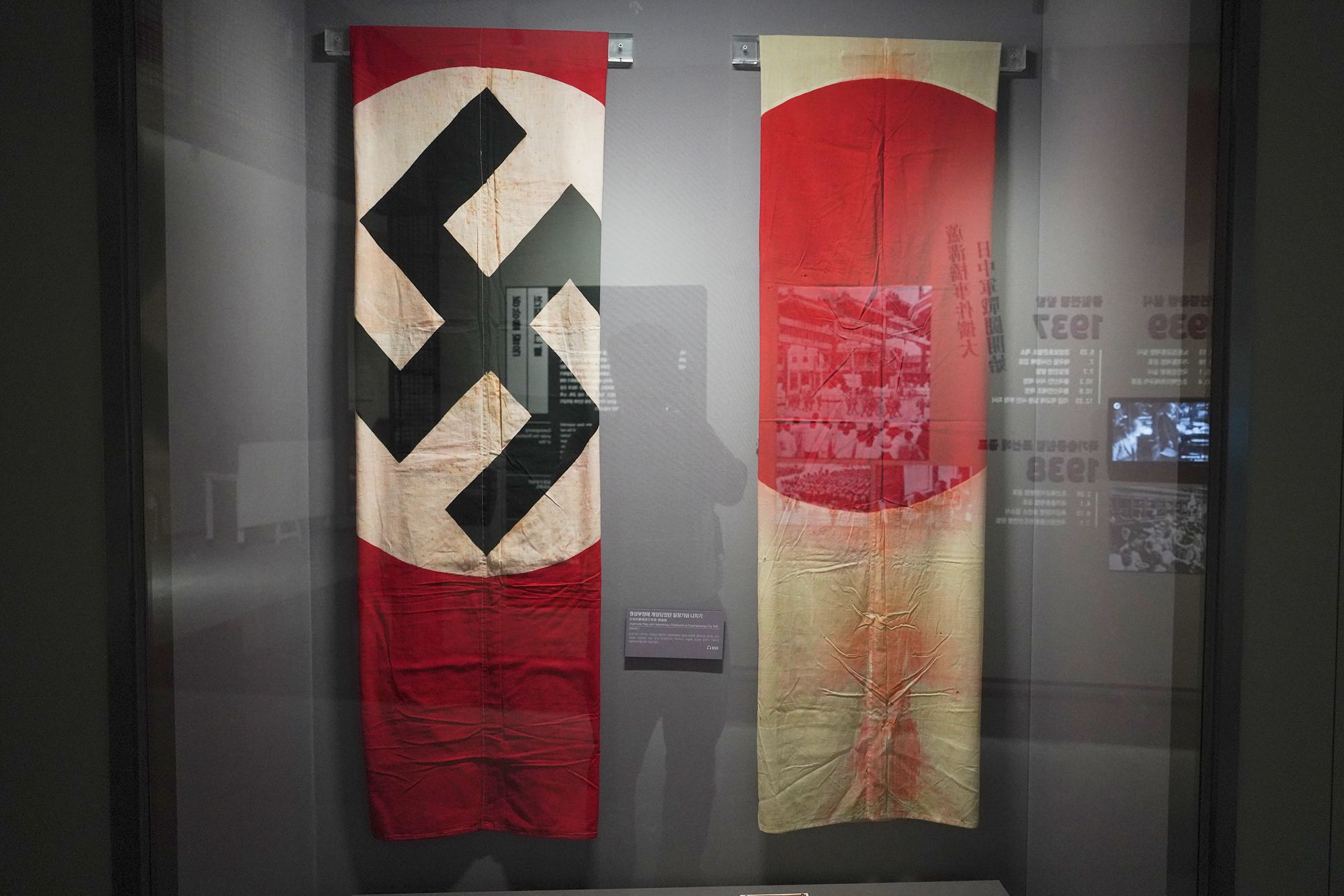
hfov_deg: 73.7
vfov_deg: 53.1
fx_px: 896
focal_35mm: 24
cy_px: 448
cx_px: 672
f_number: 2.8
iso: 3200
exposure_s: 1/80
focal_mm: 24
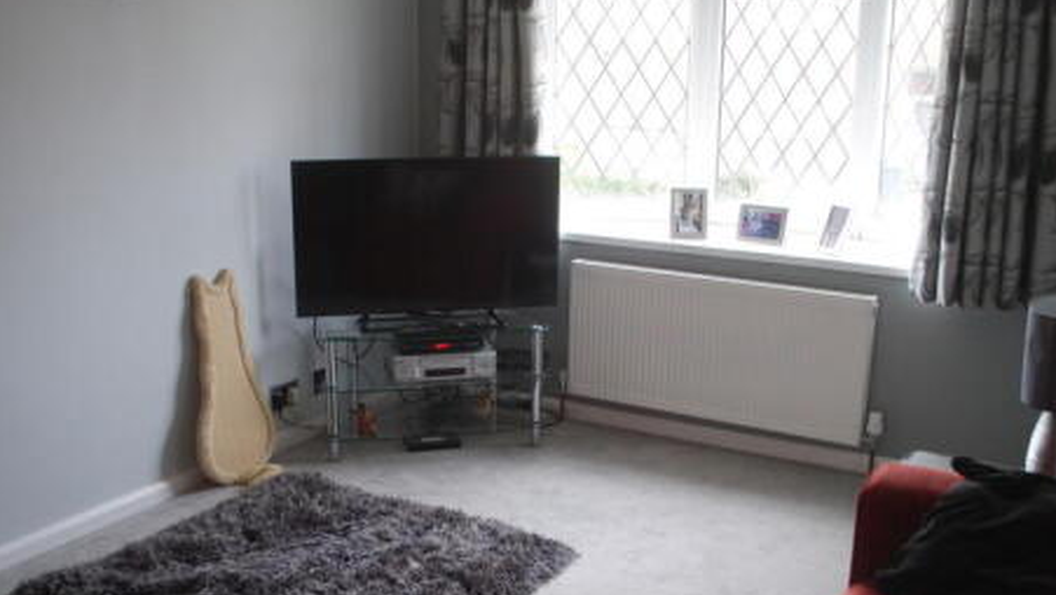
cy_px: 369
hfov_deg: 49.4
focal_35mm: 41
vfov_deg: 28.9
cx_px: 493
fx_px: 1148
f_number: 3.5
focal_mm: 18
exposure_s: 1/60
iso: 360
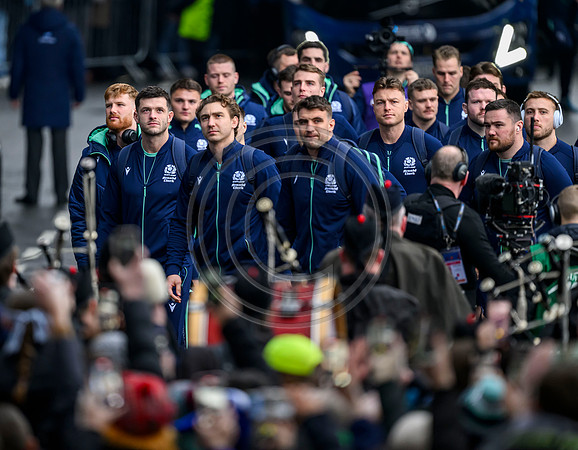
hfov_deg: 4.3
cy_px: 221
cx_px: 234
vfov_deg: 3.4
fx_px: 7636
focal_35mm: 451
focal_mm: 400
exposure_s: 1/1000
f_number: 2.8
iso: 3200
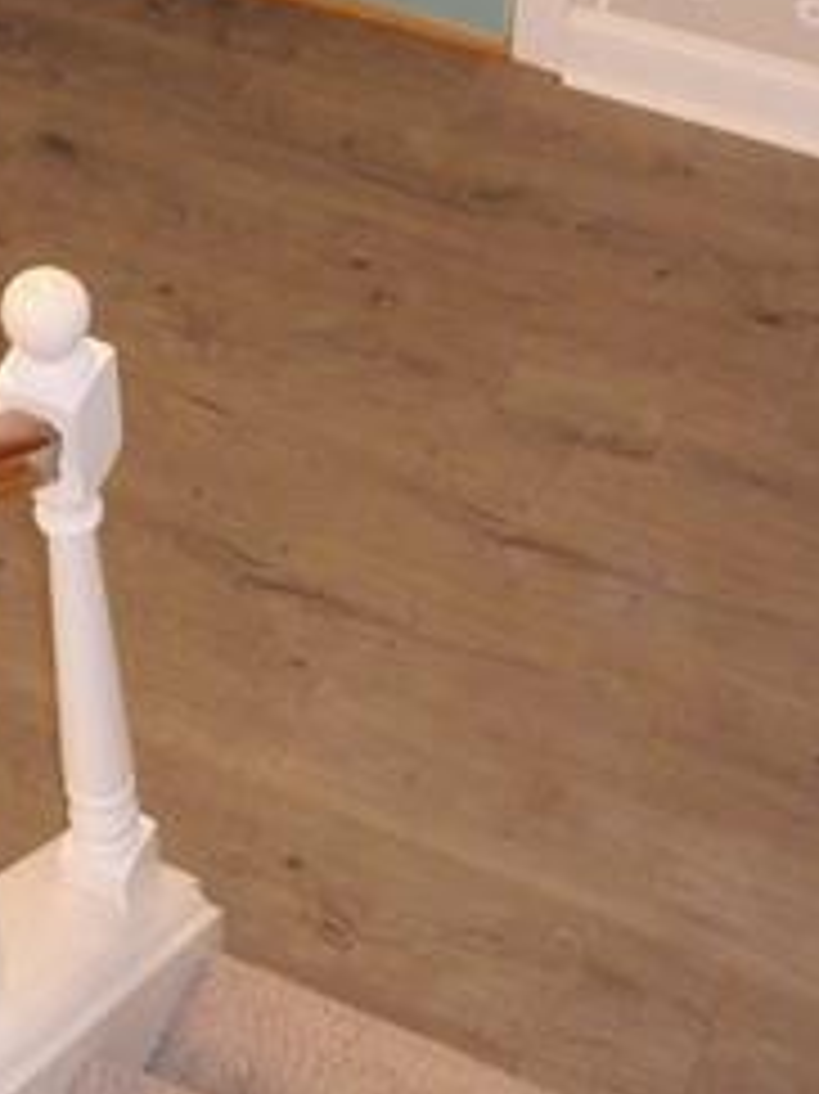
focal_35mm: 79
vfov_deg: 24.2
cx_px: 144
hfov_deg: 18.4
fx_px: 2494
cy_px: 162
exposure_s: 1/30
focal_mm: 4.5
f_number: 3
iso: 400
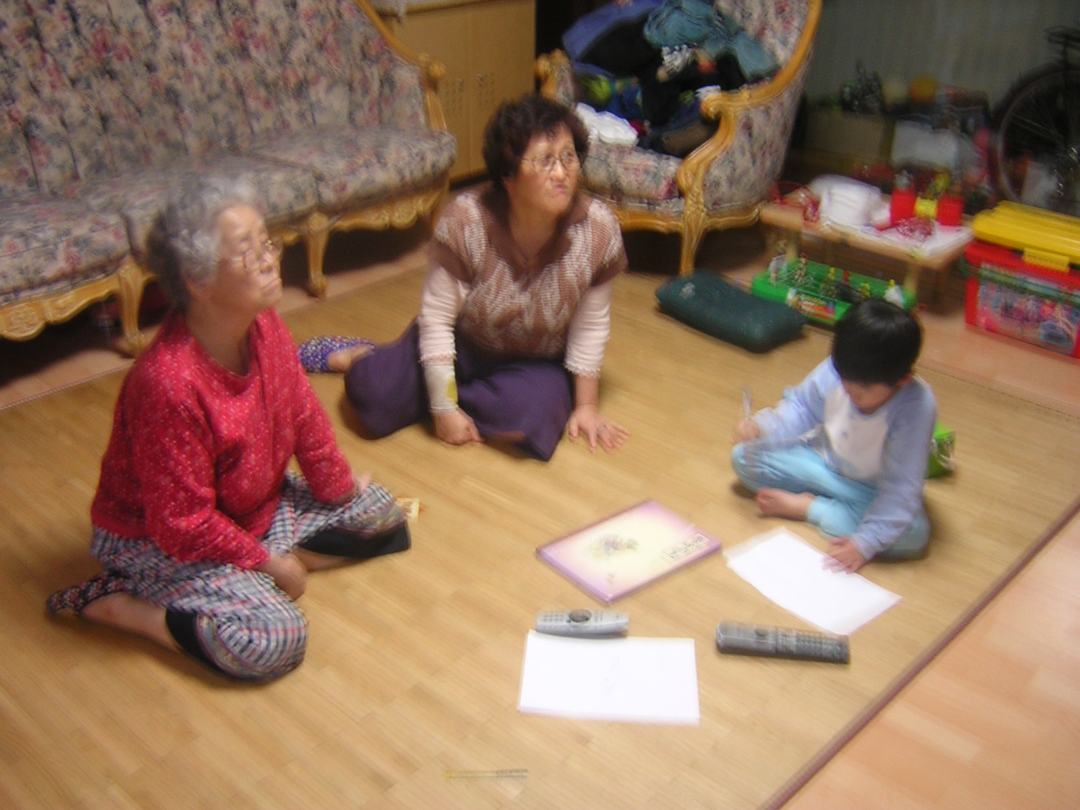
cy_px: 405
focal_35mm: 36
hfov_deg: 51.4
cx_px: 540
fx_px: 1123
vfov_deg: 39.7
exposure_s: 1/3.5
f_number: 2.6
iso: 101
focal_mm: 4.7
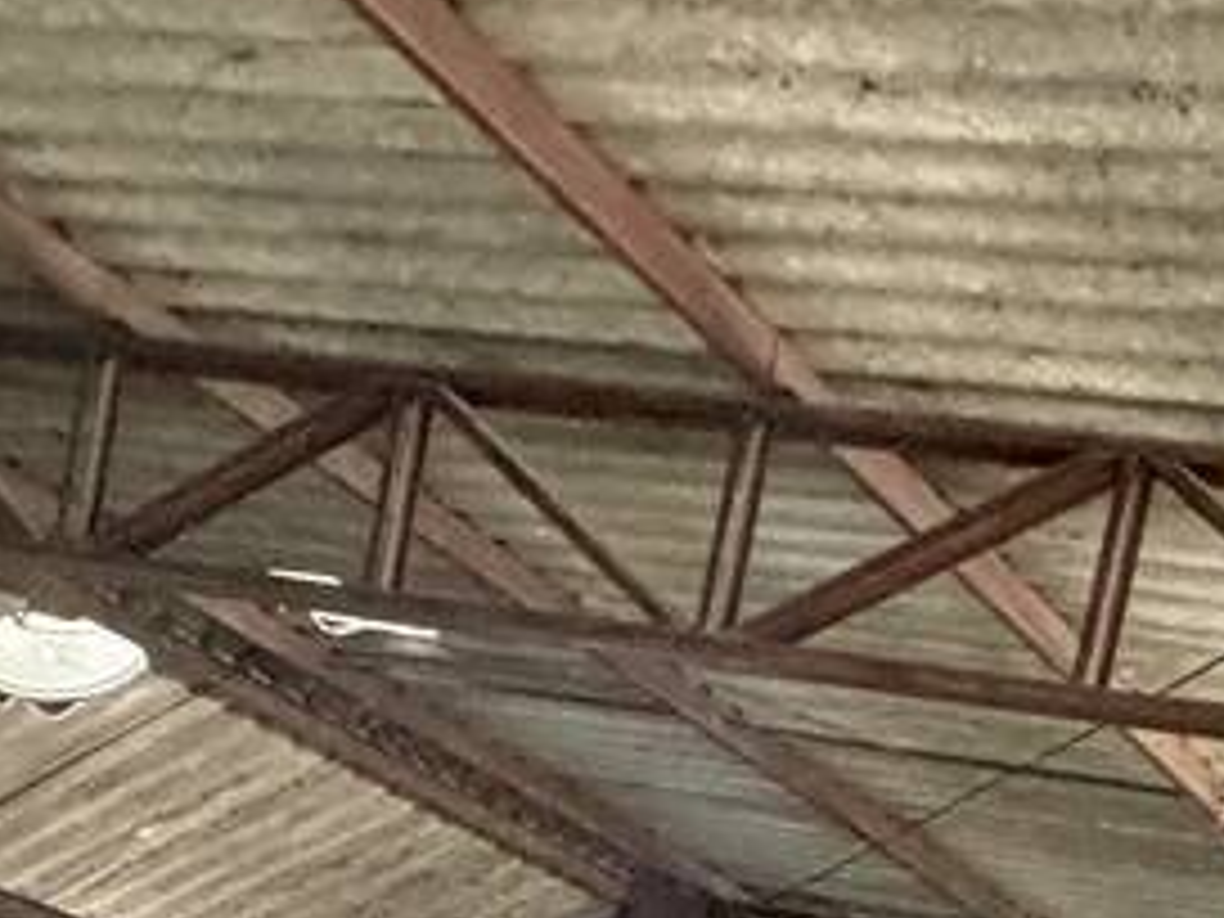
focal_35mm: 74
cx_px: 1210
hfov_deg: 25.1
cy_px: 1854
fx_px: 2617
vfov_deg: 15.6
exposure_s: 1/60
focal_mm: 2.22
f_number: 2.2
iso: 640
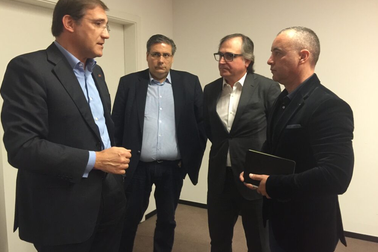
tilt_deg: -3.9
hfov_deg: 60.3
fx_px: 325
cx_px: 187
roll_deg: -0.5
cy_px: 112
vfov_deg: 42.3
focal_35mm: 31
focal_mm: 4.15
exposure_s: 1/8
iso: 160
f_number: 2.2
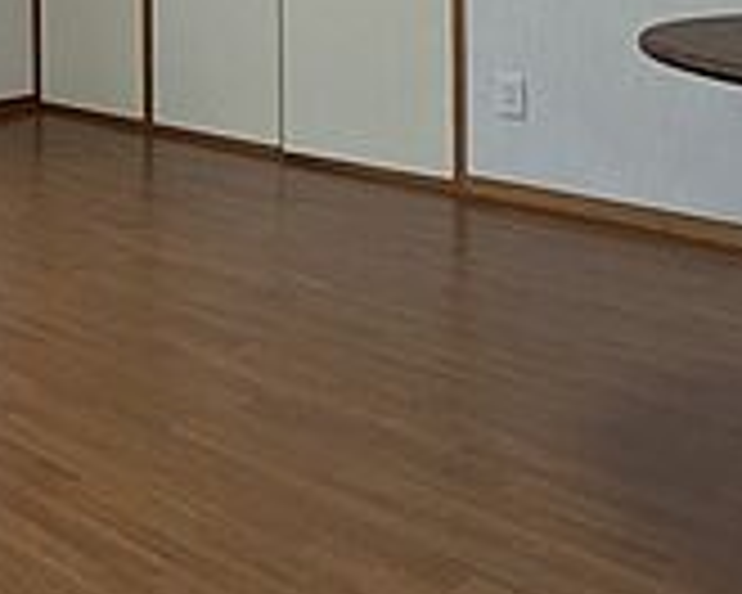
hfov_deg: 29.8
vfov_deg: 26.0
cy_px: -90
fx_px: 1164
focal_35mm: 53
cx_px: -171
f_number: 2.2
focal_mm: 1.83
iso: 49
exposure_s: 1/182
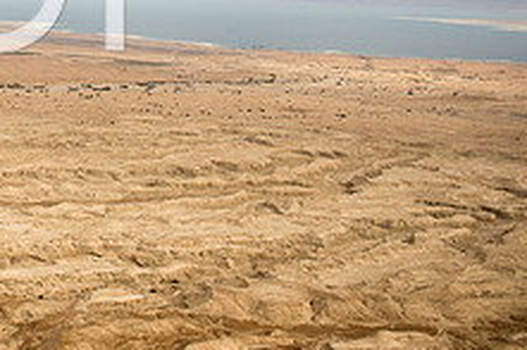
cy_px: -15
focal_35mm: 63
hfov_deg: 27.0
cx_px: -155
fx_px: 922
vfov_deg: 20.7
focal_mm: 24
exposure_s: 1/4000
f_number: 2.8
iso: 200
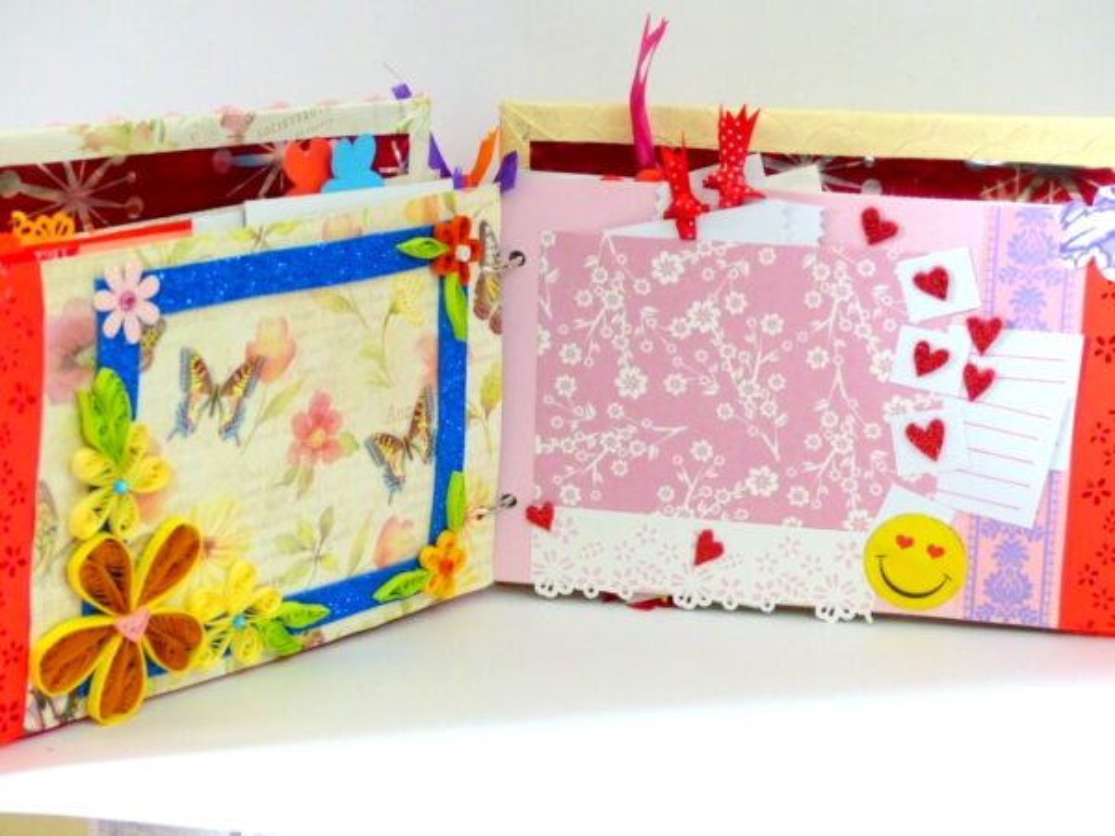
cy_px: 418
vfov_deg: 21.3
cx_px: 558
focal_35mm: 69
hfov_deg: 28.2
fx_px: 2223
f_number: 2.8
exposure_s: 1/60
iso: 400
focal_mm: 12.5
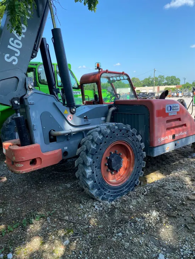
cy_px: 130
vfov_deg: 67.3
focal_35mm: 26
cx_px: 98
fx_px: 195
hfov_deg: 53.1
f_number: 1.8
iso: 32
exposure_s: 1/919
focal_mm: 4.25
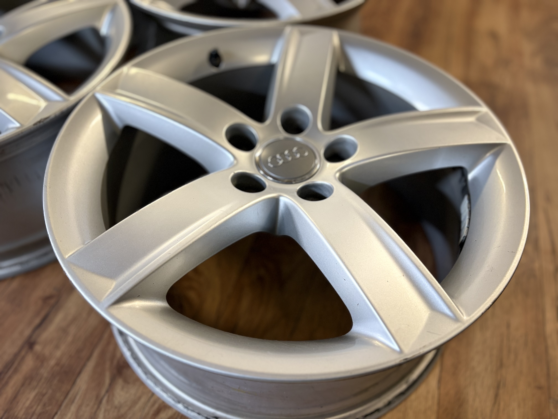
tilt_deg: -51.8
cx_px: 279
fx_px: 419
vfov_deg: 53.1
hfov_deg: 67.3
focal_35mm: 26
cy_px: 210
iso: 200
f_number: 1.6
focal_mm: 5.96
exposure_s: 1/50
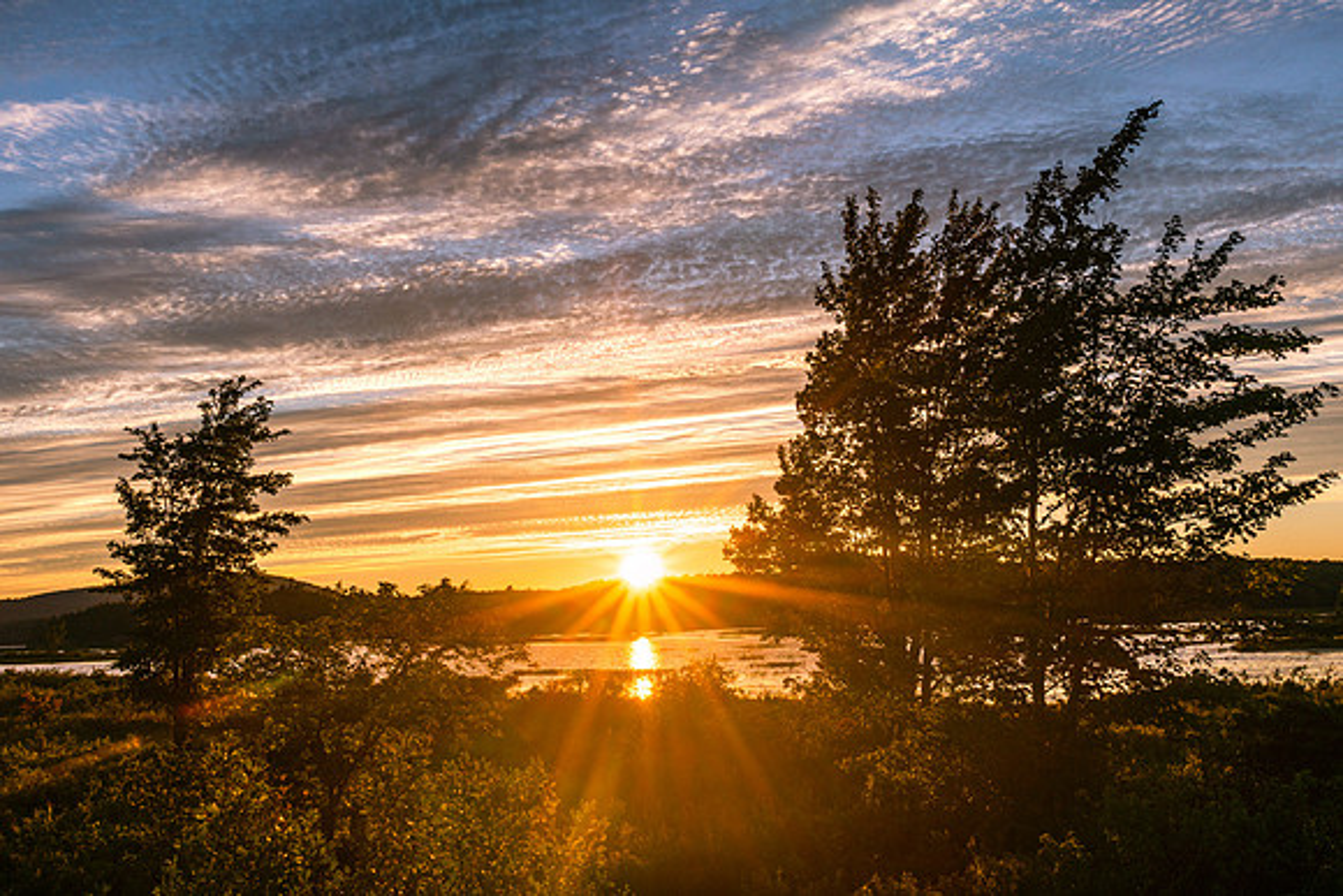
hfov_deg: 51.0
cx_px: 682
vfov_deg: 35.3
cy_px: 446
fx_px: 1408
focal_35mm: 38
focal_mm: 24
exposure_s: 1/100
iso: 100
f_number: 14
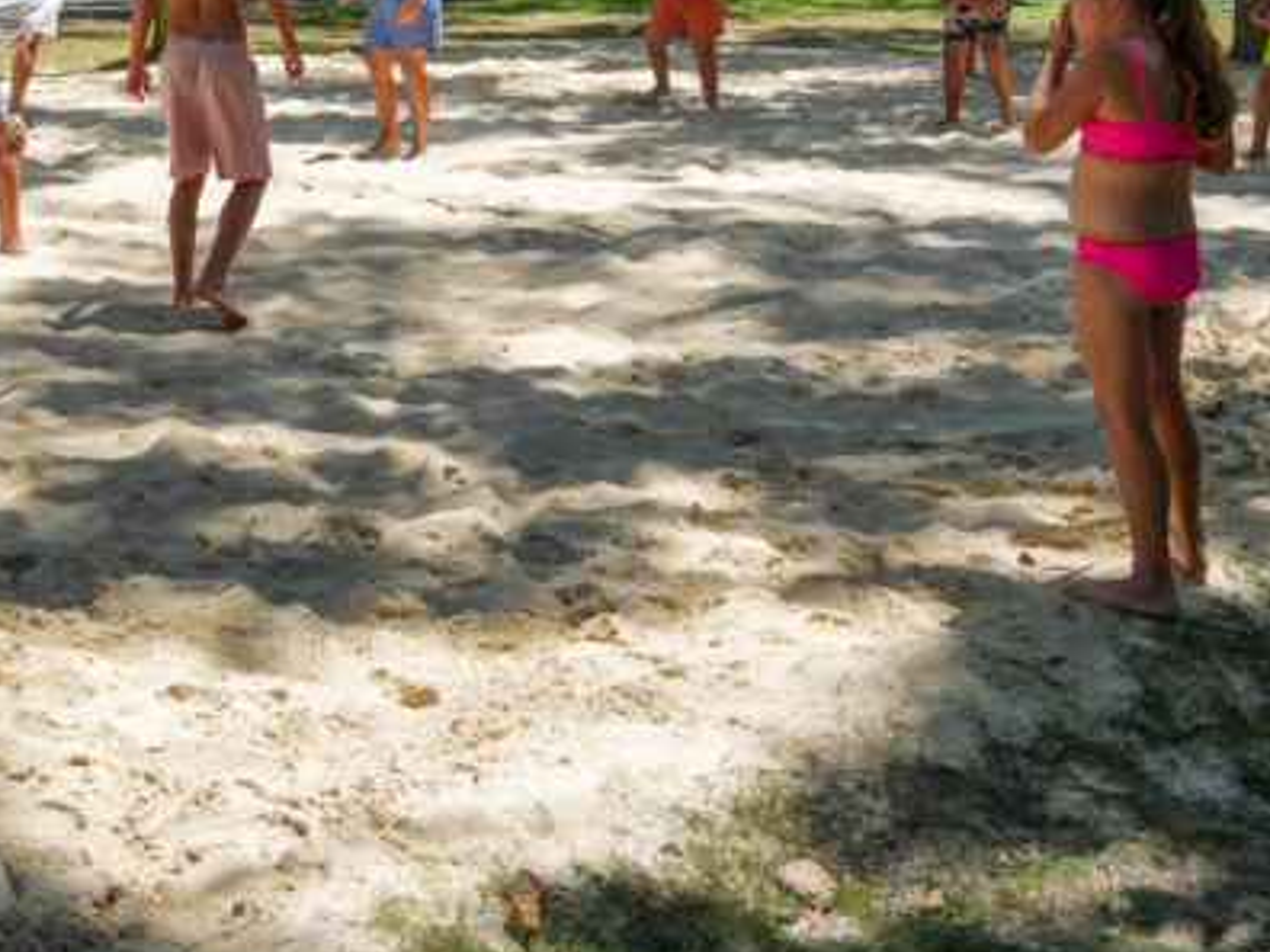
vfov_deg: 22.9
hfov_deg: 30.7
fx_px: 2201
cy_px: -111
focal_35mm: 60
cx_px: 128
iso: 250
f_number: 4
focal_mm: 24
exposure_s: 1/1600
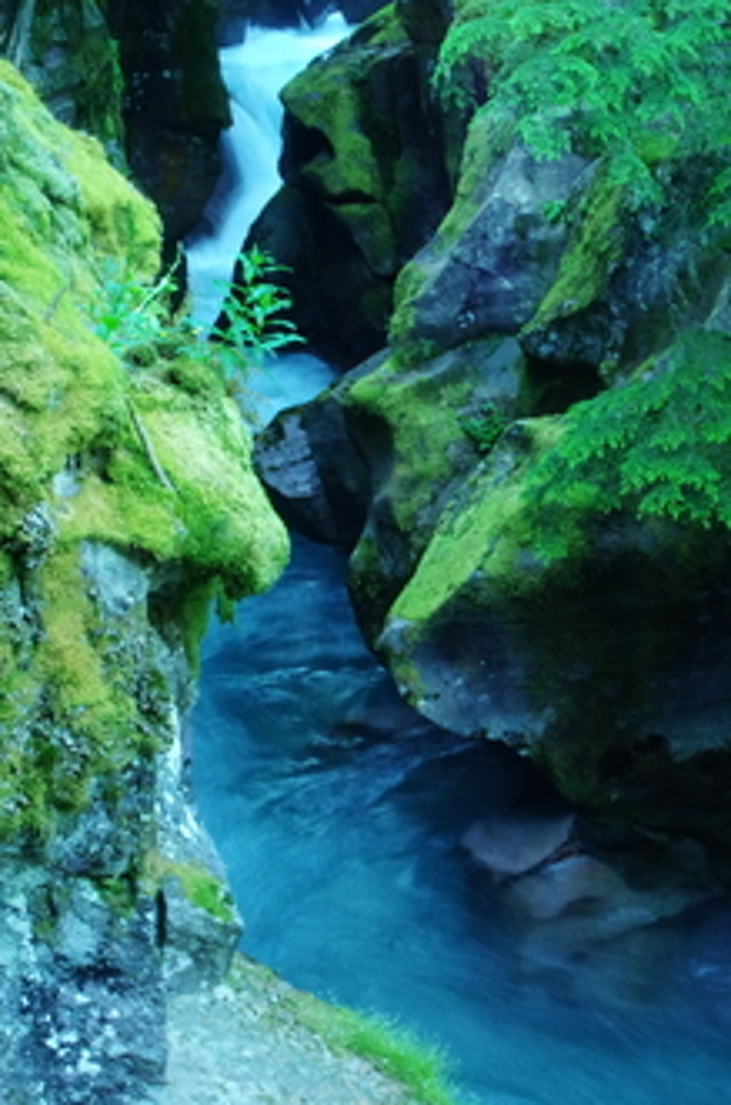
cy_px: 457
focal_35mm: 66
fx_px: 2021
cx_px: 514
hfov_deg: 20.4
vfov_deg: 30.5
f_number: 20
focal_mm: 28
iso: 3200
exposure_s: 1/3.33
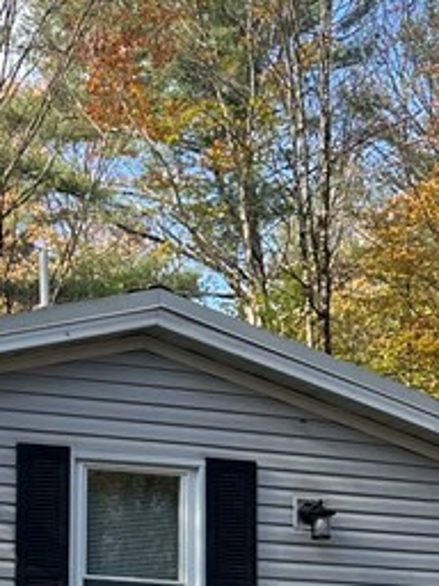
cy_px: 639
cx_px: -245
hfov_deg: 14.3
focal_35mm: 96
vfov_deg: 19.6
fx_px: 1623
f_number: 1.78
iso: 80
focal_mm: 6.86
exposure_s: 1/803
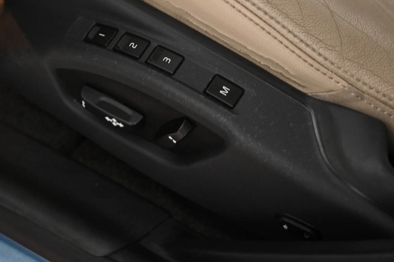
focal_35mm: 112
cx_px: 172
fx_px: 1225
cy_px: 81
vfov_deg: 12.2
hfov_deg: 18.3
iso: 2000
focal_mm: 70
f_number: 4
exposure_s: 1/15
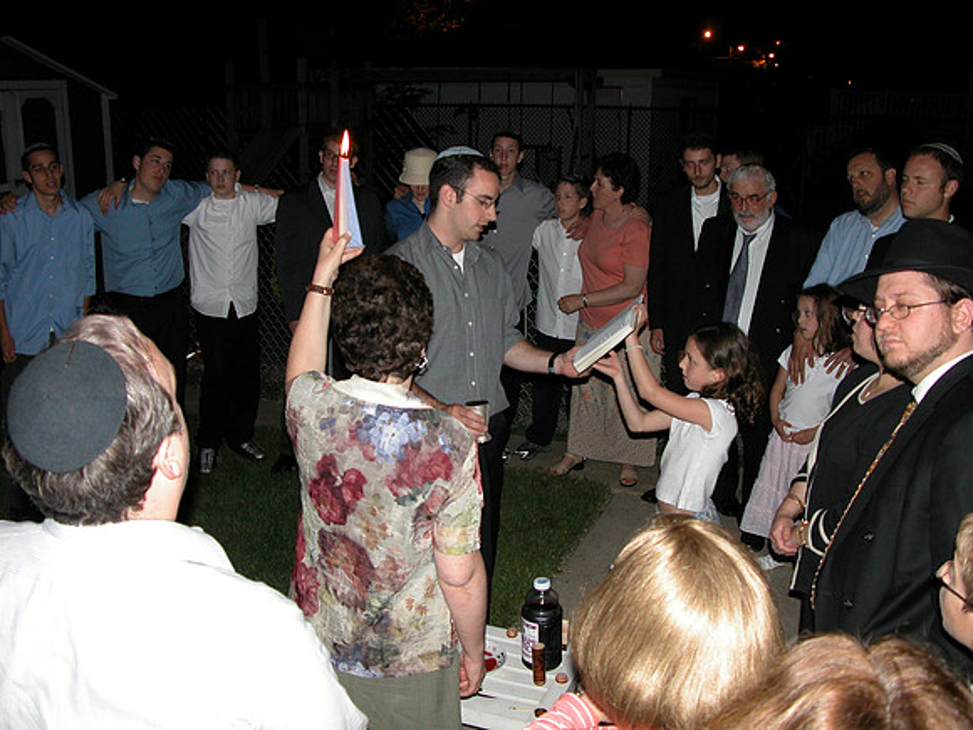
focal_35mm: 34
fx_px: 956
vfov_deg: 41.8
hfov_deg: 54.0
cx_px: 486
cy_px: 365
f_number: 2.8
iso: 200
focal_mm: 8.9
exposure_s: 1/60
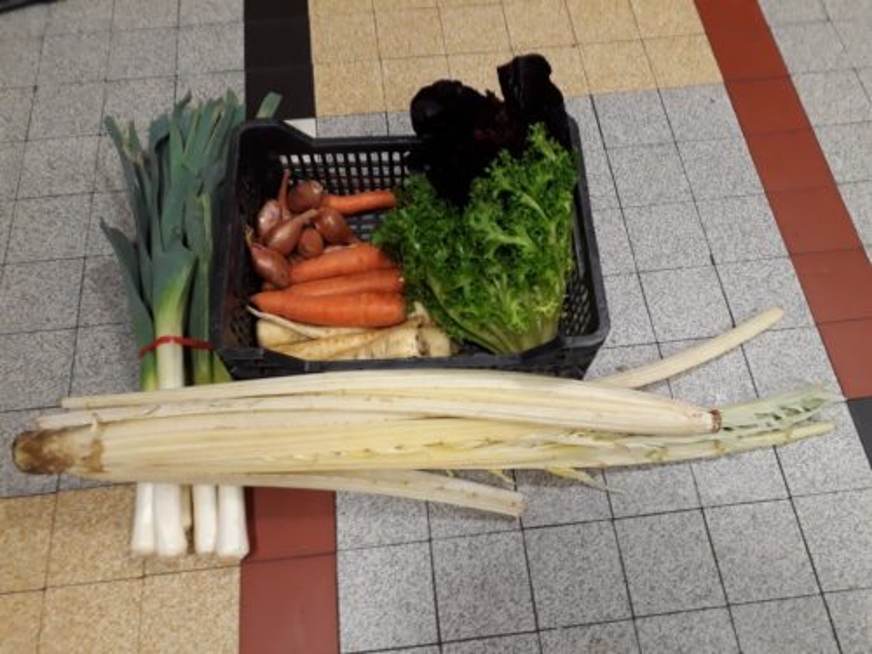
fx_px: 680
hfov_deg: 65.3
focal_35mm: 27
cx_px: 436
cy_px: 327
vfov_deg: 51.4
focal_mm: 3.6
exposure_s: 1/25
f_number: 1.9
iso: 200
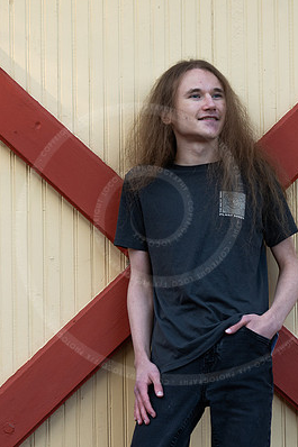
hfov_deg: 9.3
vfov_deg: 14.0
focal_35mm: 147
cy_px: 239
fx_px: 1827
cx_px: 166
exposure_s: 1/320
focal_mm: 87
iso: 500
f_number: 3.2
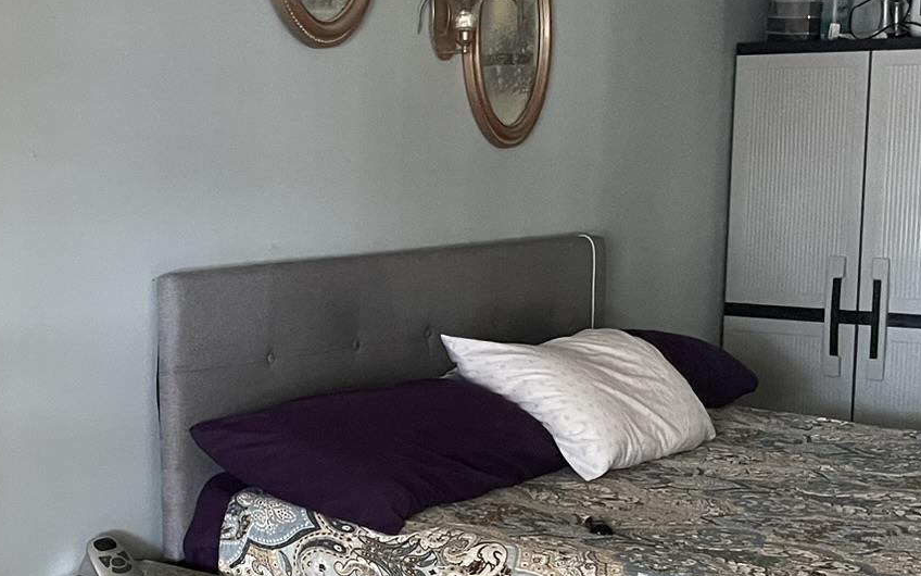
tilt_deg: -5.6
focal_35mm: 64
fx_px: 1606
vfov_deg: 20.3
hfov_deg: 30.8
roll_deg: -0.2
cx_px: 125
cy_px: 309
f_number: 1.6
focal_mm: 5.1
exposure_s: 1/40
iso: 640
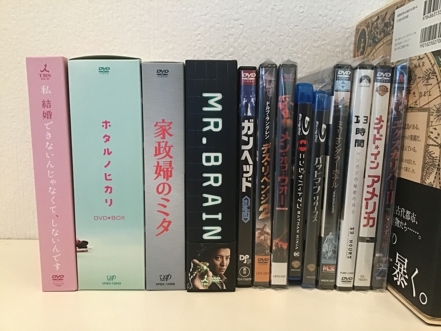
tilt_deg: -6.6
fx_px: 395
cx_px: 220
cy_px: 166
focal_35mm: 31
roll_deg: -1.0
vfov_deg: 45.4
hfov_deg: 58.4
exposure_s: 1/30
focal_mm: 3.3
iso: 200
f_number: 2.4
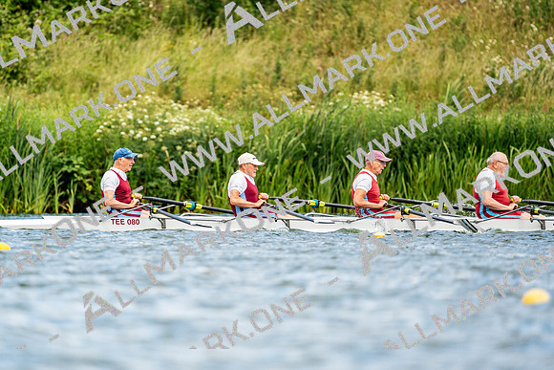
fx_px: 8789
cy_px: 185
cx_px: 277
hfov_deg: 3.6
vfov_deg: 2.4
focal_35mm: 571
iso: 500
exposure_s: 1/2000
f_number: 6.3
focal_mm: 571
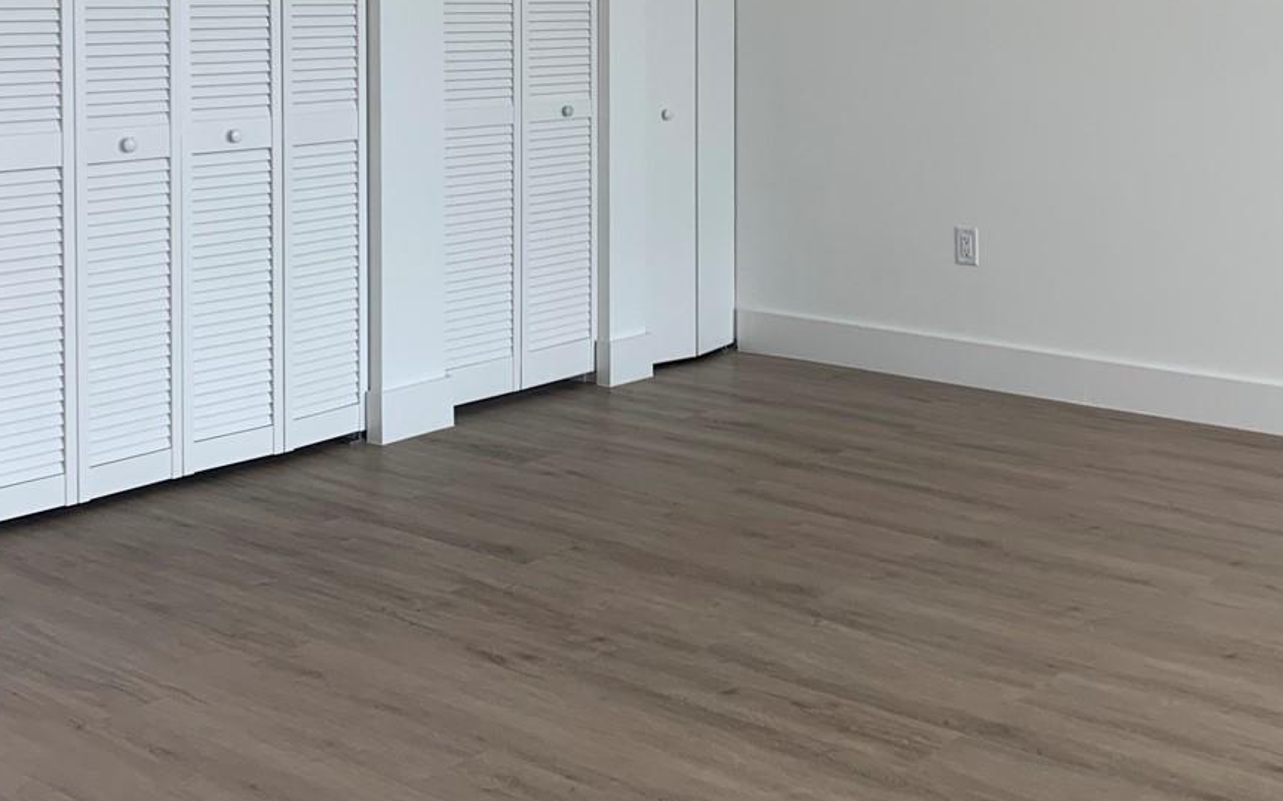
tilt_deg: -2.2
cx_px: 693
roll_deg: -0.6
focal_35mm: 51
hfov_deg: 39.6
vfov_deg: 24.5
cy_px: 64
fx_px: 1783
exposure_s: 1/120
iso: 50
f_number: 1.8
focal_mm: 4.25
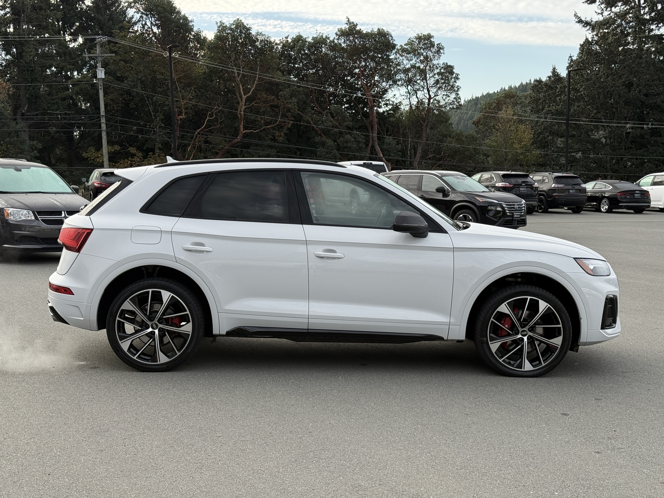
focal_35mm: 48
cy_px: 249
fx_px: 921
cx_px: 332
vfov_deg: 30.3
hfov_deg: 39.7
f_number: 1.78
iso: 64
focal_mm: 6.76
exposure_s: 1/906
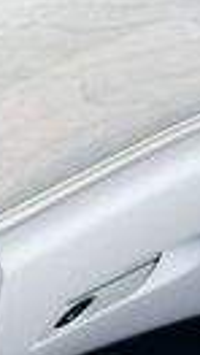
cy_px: 135
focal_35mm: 184
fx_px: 1729
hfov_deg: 5.6
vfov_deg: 11.7
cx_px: -646
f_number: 3.5
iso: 500
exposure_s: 1/250
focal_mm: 18
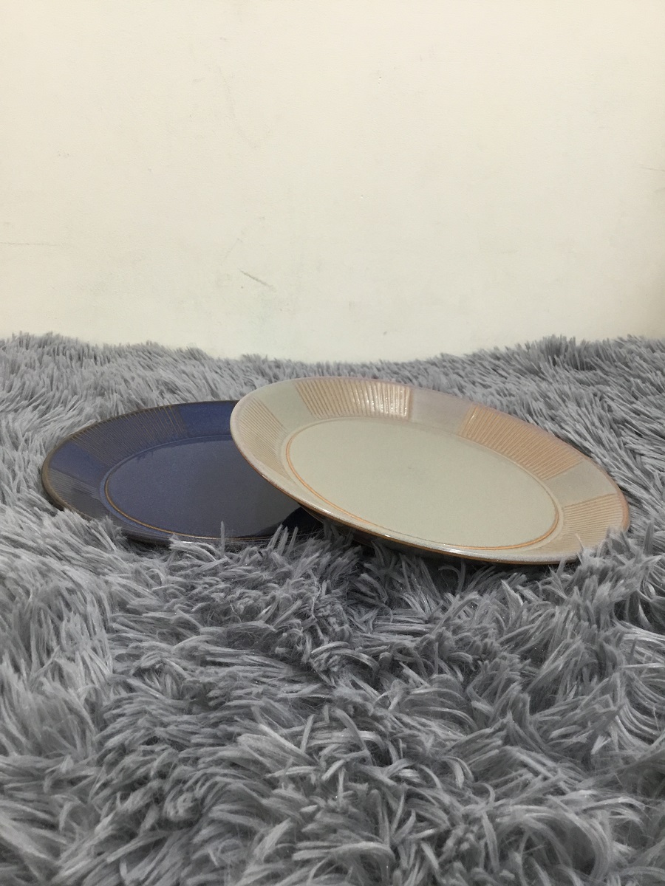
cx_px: 332
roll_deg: -1.0
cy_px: 443
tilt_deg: -22.9
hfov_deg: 45.4
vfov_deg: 58.4
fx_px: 794
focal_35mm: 31
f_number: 2.4
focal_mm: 3.3
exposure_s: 1/33
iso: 125
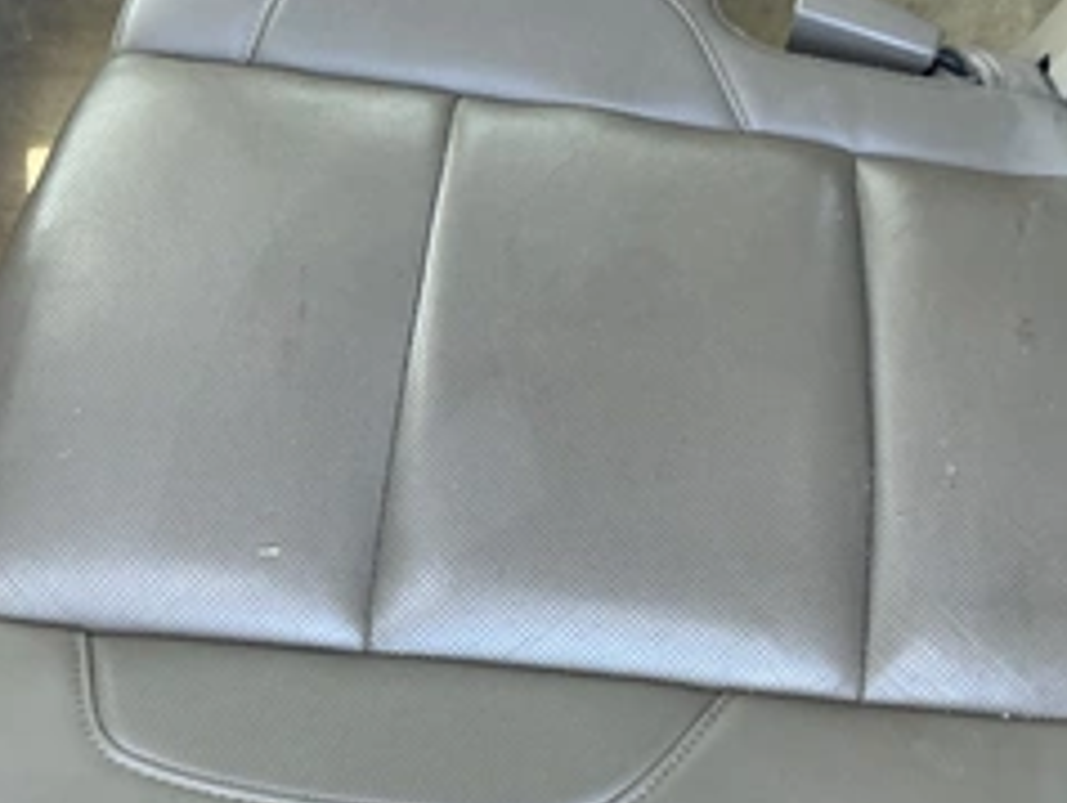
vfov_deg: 30.9
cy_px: 435
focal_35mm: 47
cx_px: 569
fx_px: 1450
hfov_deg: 40.4
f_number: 1.8
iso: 64
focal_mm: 3
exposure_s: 1/97
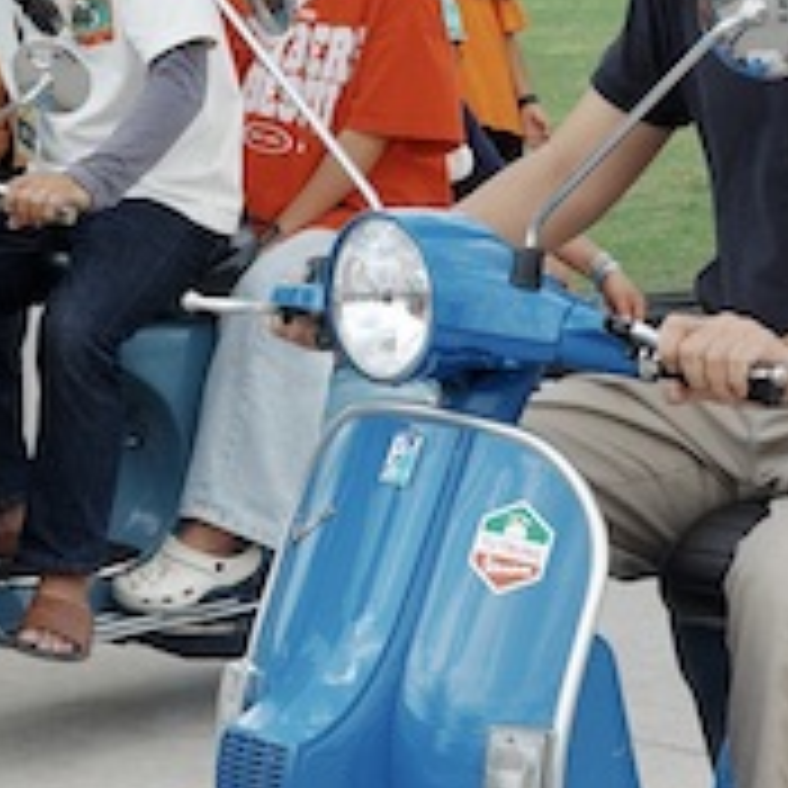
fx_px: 5125
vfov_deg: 8.8
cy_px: 552
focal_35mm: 199
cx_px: -45
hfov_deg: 8.7
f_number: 6.3
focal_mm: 26
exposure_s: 1/800
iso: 200
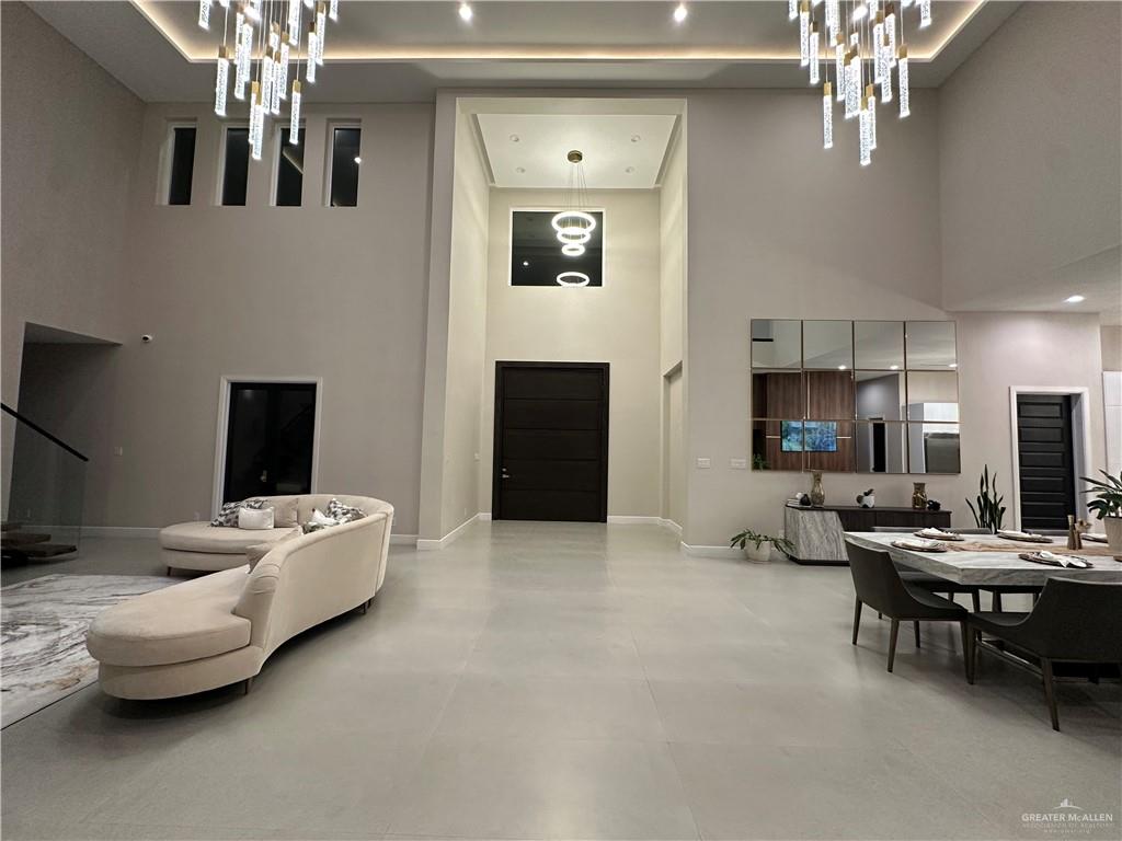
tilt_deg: +3.6
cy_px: 420
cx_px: 561
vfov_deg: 85.7
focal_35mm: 14
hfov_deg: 102.1
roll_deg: -1.5
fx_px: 454
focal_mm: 2.22
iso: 200
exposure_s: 1/60
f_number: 2.2
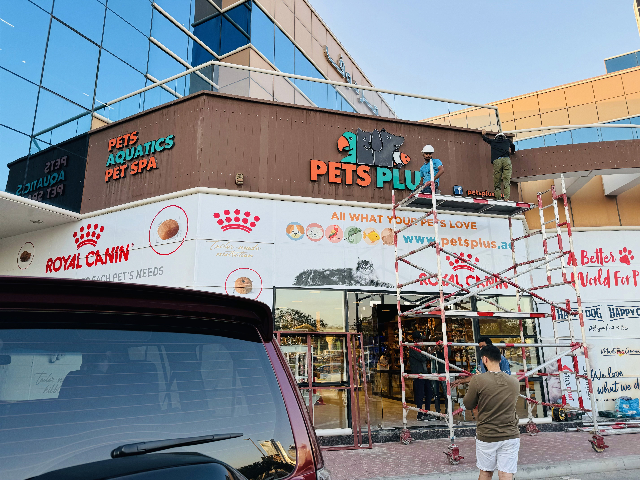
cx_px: 320
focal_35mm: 24
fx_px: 444
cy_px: 240
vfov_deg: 56.8
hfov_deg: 71.6
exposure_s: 1/522
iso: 80
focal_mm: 6.86
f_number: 1.78
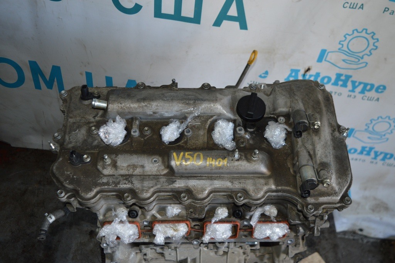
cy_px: 132
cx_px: 198
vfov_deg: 35.4
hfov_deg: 51.3
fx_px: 411
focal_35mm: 38
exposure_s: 1/60
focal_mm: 25
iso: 450
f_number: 4
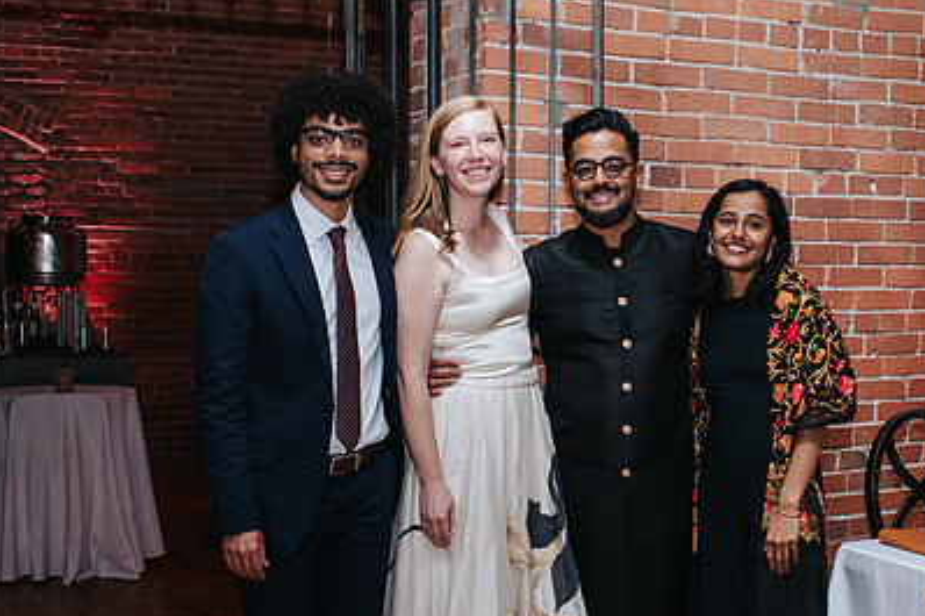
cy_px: 420
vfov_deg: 23.6
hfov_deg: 35.0
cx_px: 505
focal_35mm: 57
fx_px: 1464
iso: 800
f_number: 4
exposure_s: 1/200
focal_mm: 35
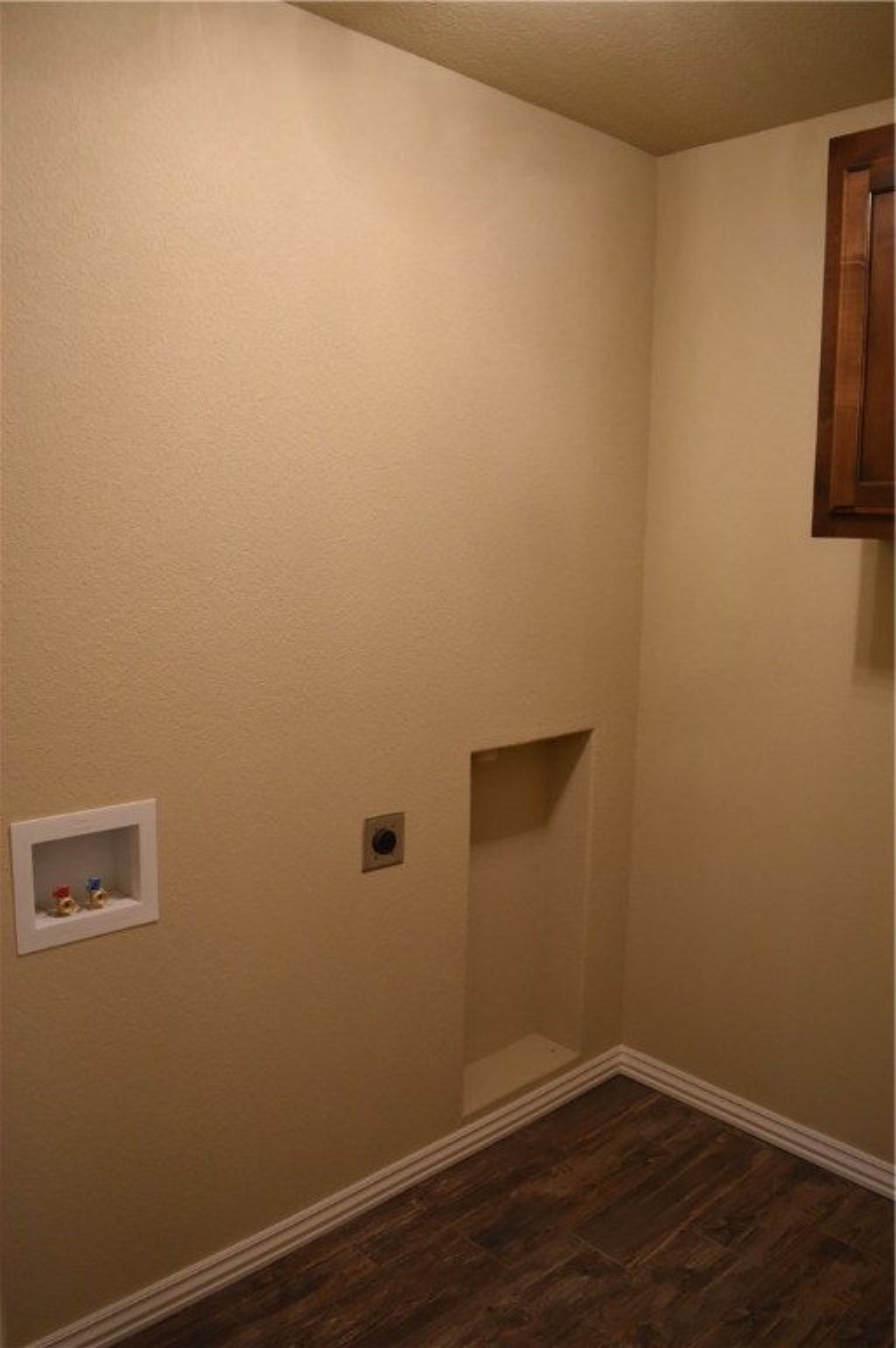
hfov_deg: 47.9
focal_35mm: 27
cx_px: 448
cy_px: 674
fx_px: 1009
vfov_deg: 67.4
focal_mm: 18
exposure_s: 1/60
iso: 800
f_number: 3.5
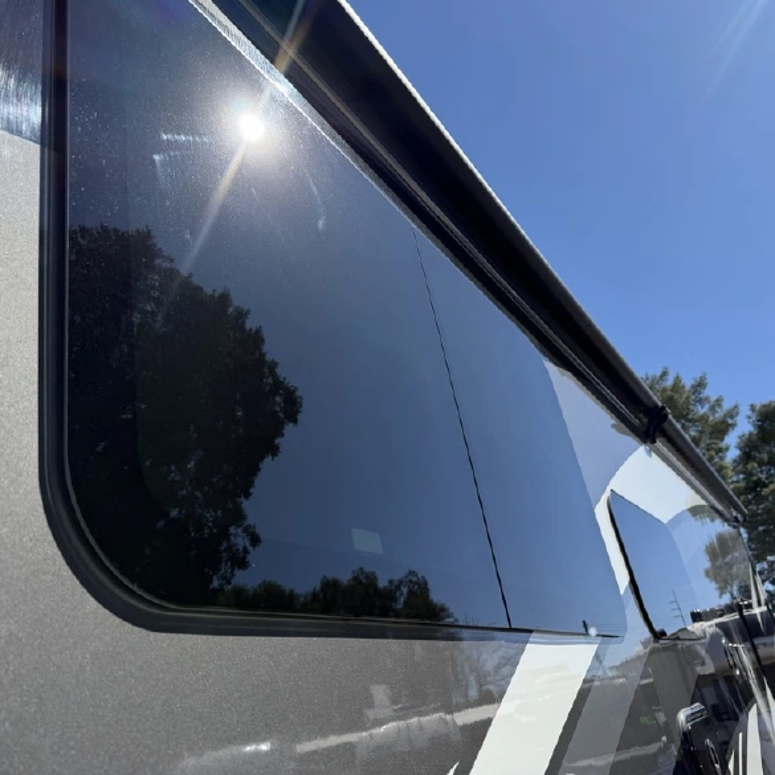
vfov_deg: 55.6
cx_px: 419
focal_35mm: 29
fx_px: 735
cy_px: 379
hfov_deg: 55.6
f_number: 1.78
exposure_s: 1/3759
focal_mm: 6.76
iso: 80
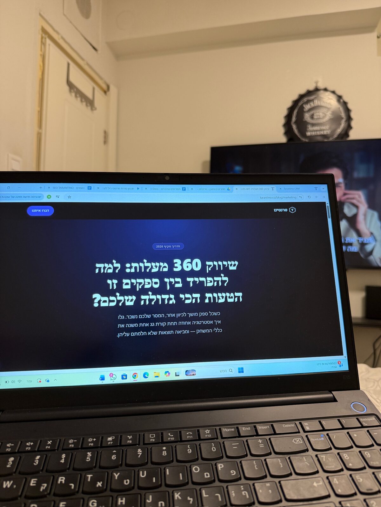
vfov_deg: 71.6
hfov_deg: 56.8
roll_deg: -1.4
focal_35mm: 24
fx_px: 352
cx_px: 190
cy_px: 254
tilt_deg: +1.1
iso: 160
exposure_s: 1/60
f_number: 1.78
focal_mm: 6.76
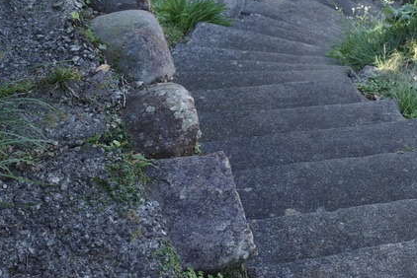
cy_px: 52
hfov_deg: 27.9
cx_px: 277
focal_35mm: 72
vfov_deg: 18.8
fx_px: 835
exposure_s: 1/250
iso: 200
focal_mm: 18.3
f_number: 4
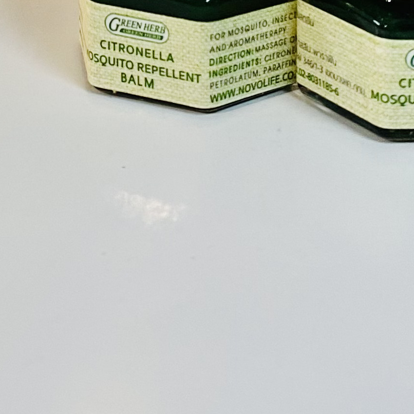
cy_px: -377
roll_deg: +0.3
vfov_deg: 13.9
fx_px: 1475
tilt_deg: -6.0
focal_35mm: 109
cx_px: 54
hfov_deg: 15.8
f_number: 1.8
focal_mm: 4.25
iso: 80
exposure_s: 1/50
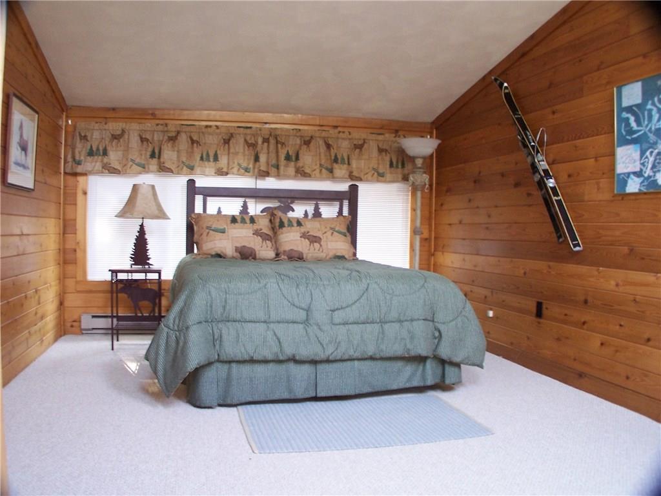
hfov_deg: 49.0
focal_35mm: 38
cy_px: 248
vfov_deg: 37.7
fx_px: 726
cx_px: 330
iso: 140
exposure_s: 1/8
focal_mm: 6.3
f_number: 2.8
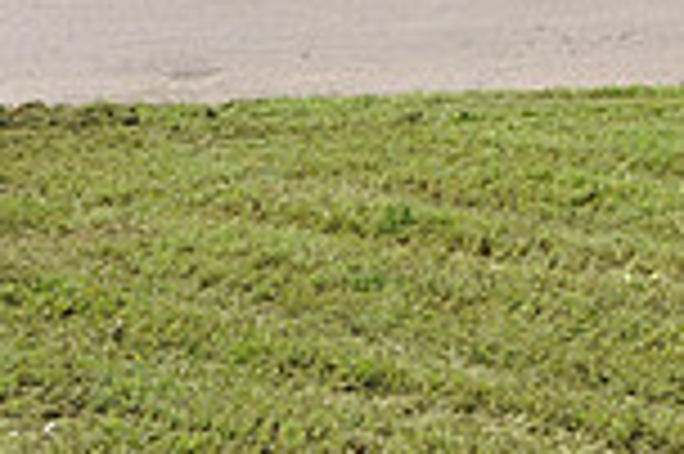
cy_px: -74
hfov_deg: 17.0
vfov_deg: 13.0
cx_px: 1161
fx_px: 1955
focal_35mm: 103
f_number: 8
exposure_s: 1/250
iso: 200
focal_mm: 18
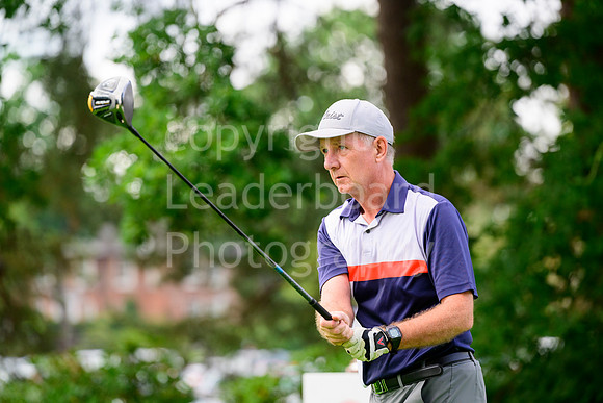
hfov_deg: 10.3
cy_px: 202
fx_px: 3351
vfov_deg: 6.9
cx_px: 302
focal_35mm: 200
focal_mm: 200
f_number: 4
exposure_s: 1/1600
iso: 640
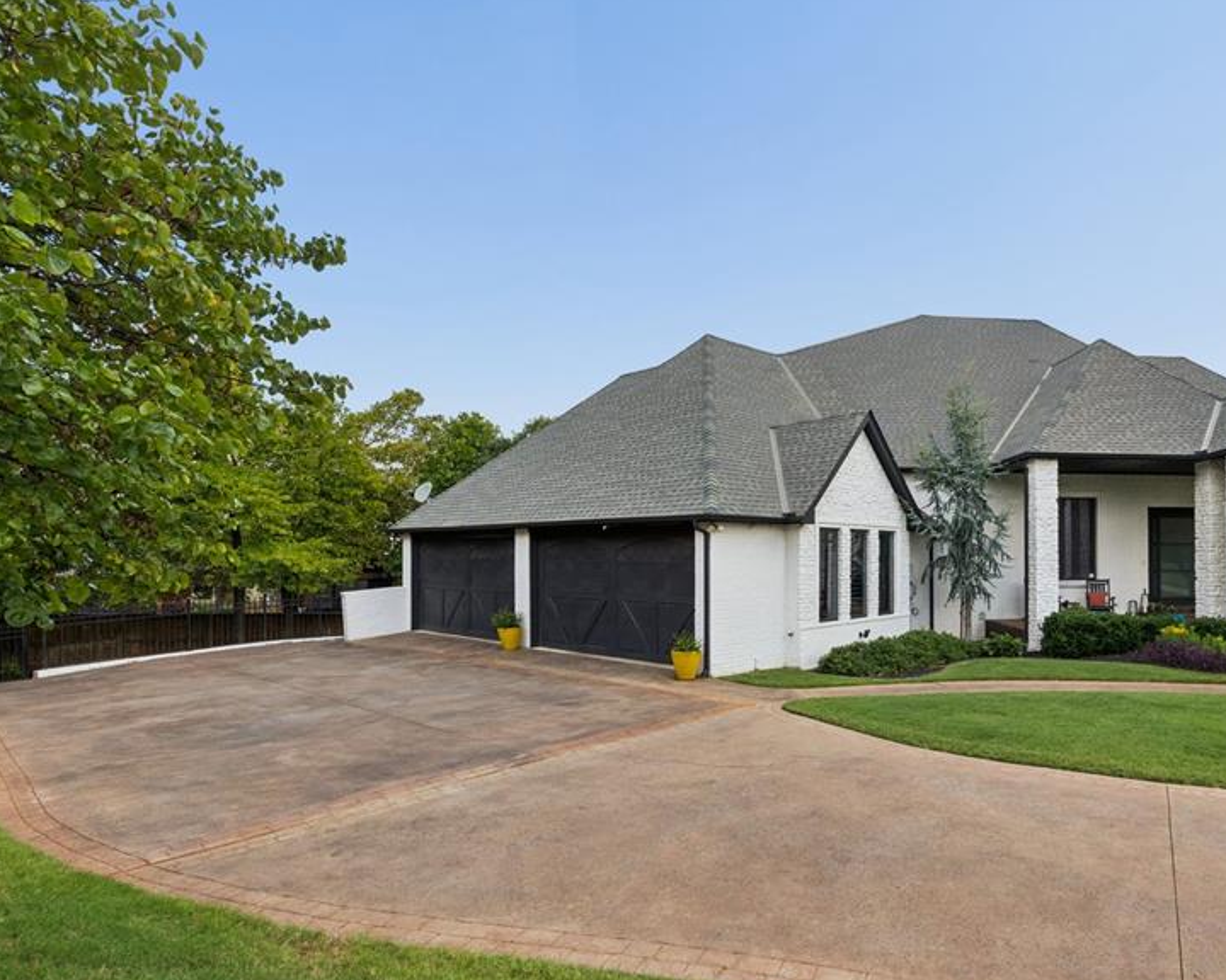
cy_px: 541
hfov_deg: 78.6
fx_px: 726
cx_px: 782
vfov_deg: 67.9
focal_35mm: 20
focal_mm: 10
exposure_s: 1/400
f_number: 8
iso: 200
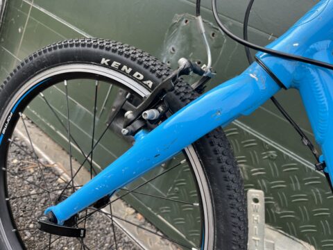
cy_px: 125
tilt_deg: -19.2
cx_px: 166
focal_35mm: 26
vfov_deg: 53.1
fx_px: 250
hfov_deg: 67.3
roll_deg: -25.8
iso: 50
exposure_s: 1/373
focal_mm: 5.1
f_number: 1.6
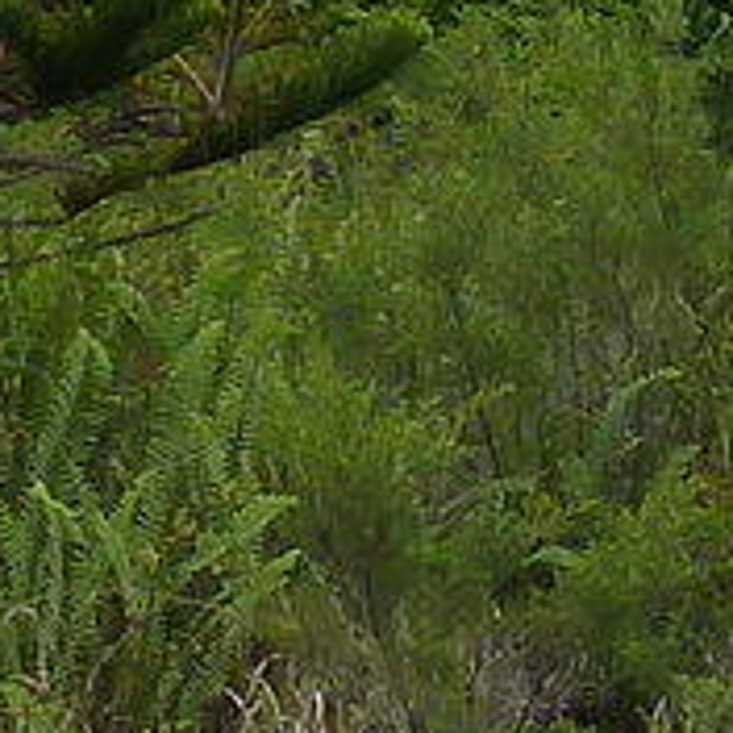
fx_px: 6756
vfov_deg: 6.2
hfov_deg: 6.2
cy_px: -171
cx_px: 1012
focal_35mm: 282
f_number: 4.5
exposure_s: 1/400
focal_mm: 5.7
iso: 125
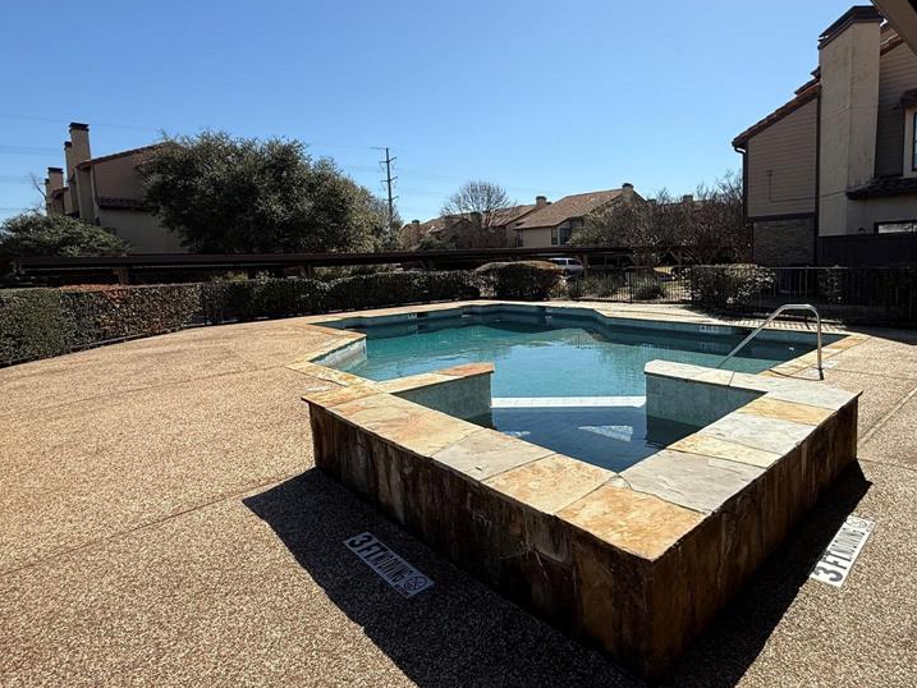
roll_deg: +1.4
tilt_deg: -5.9
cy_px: 308
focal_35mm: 20
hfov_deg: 80.3
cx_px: 572
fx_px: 530
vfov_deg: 65.8
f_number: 2.2
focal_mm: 2.22
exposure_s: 1/2611
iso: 50
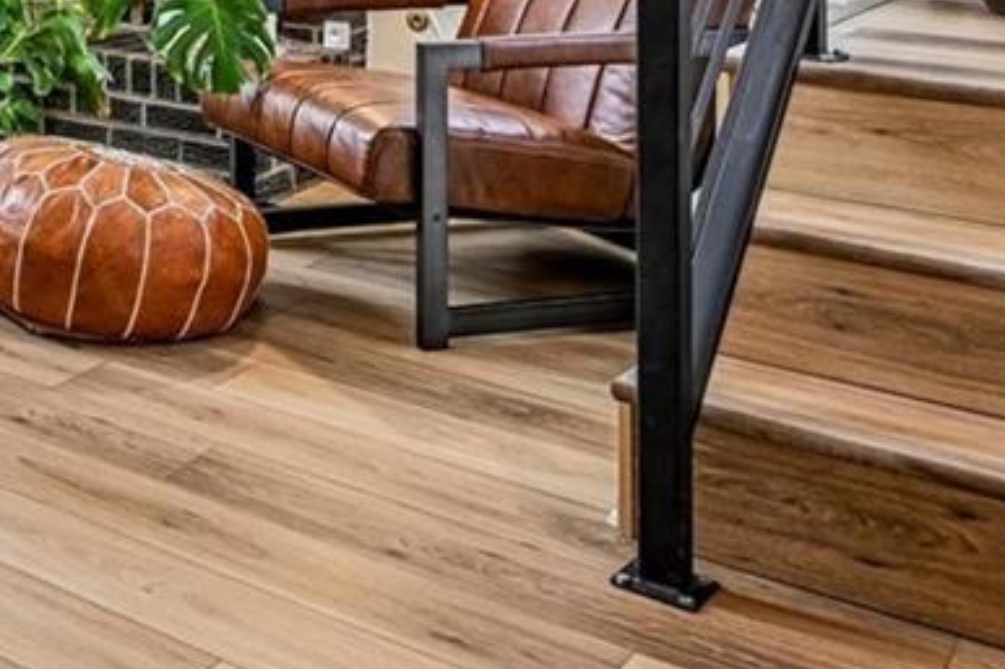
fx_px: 1618
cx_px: -250
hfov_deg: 29.0
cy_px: -260
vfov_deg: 20.7
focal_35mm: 58
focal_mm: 14
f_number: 8
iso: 160
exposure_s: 1/15
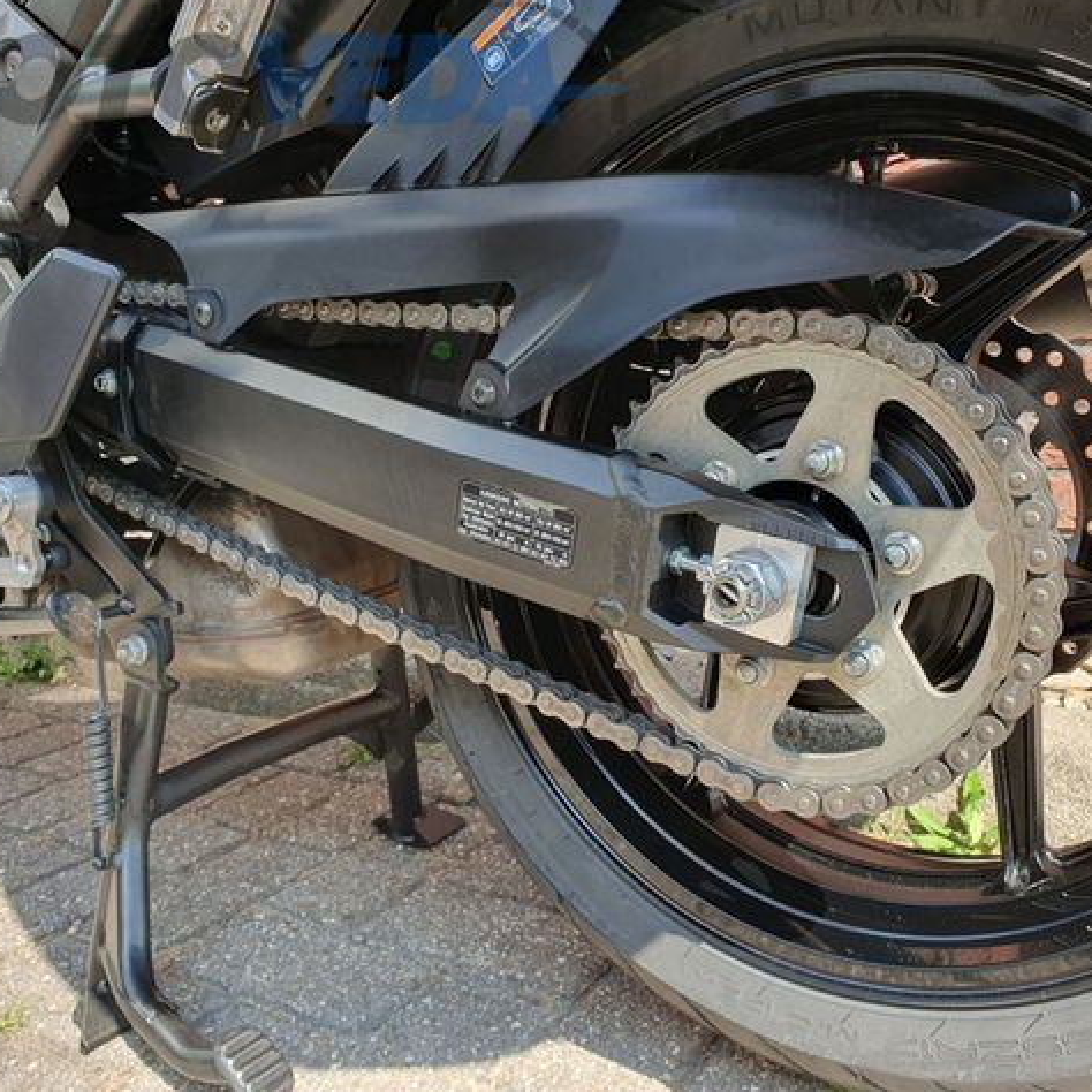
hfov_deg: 52.5
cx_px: 555
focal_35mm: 31
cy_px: 541
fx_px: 1106
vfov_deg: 52.5
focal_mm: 4.32
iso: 50
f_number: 2.4
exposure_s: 1/255
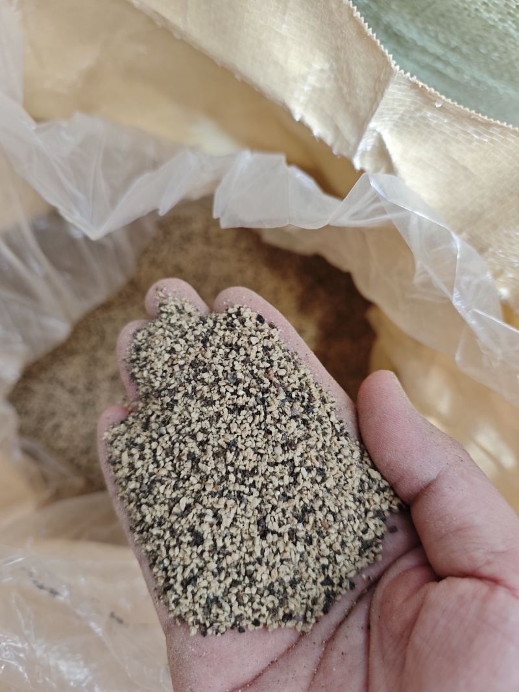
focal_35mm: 24
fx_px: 480
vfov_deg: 71.6
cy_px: 346
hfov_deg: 56.8
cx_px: 260
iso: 100
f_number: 1.6
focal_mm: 5.84
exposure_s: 1/100
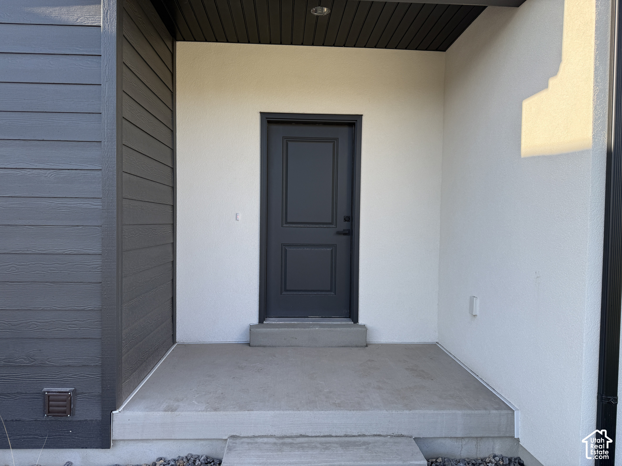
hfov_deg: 71.6
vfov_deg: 56.8
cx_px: 311
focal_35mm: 24
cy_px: 233
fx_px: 431
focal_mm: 6.76
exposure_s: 1/695
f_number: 1.78
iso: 80
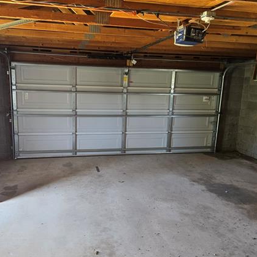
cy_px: 134
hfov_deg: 52.5
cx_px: 117
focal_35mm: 31
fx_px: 260
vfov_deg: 52.5
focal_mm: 5.4
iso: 250
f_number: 1.8
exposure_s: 1/120
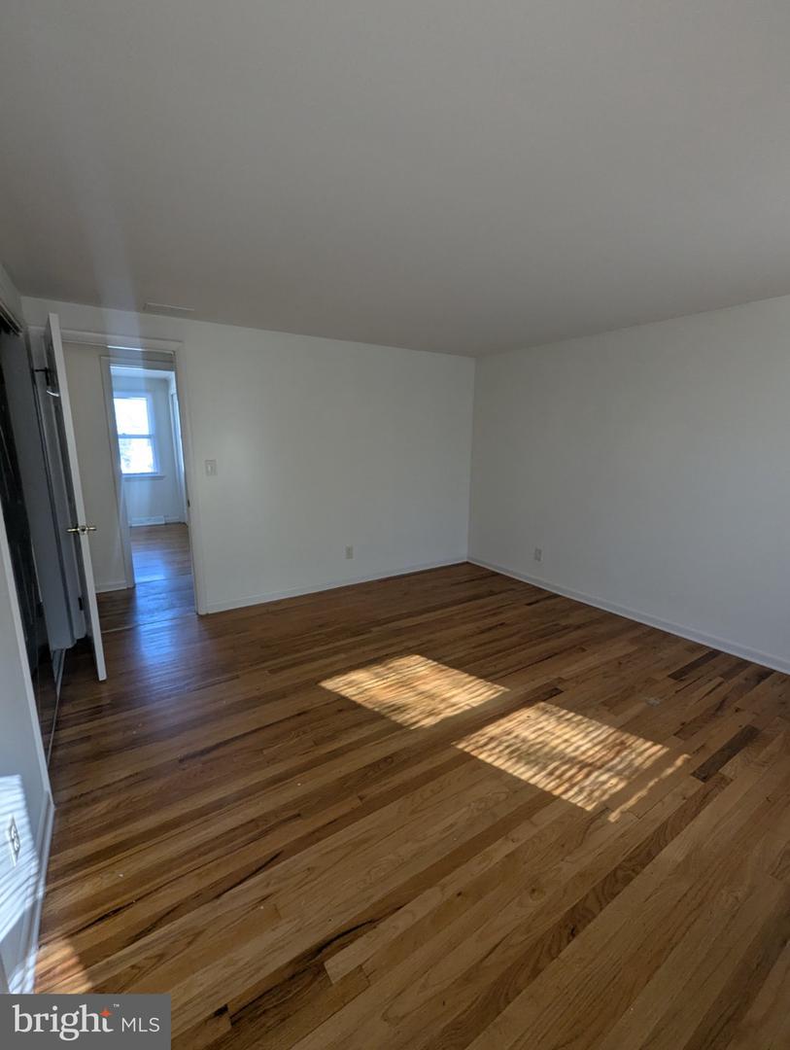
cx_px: 395
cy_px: 525
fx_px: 395
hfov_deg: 90.1
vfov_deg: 106.1
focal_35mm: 13
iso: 99
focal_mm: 1.95
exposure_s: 1/95.1
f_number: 2.2
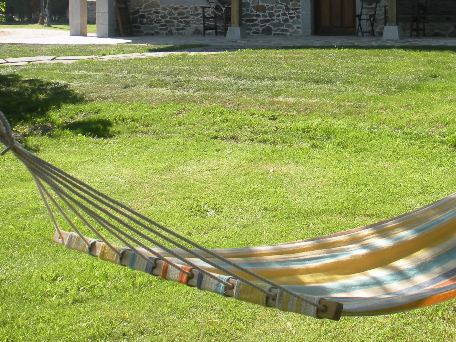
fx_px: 883
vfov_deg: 21.3
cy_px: 18
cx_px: 326
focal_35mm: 67
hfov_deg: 28.6
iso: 64
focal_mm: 6.3
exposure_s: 1/300
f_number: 3.5
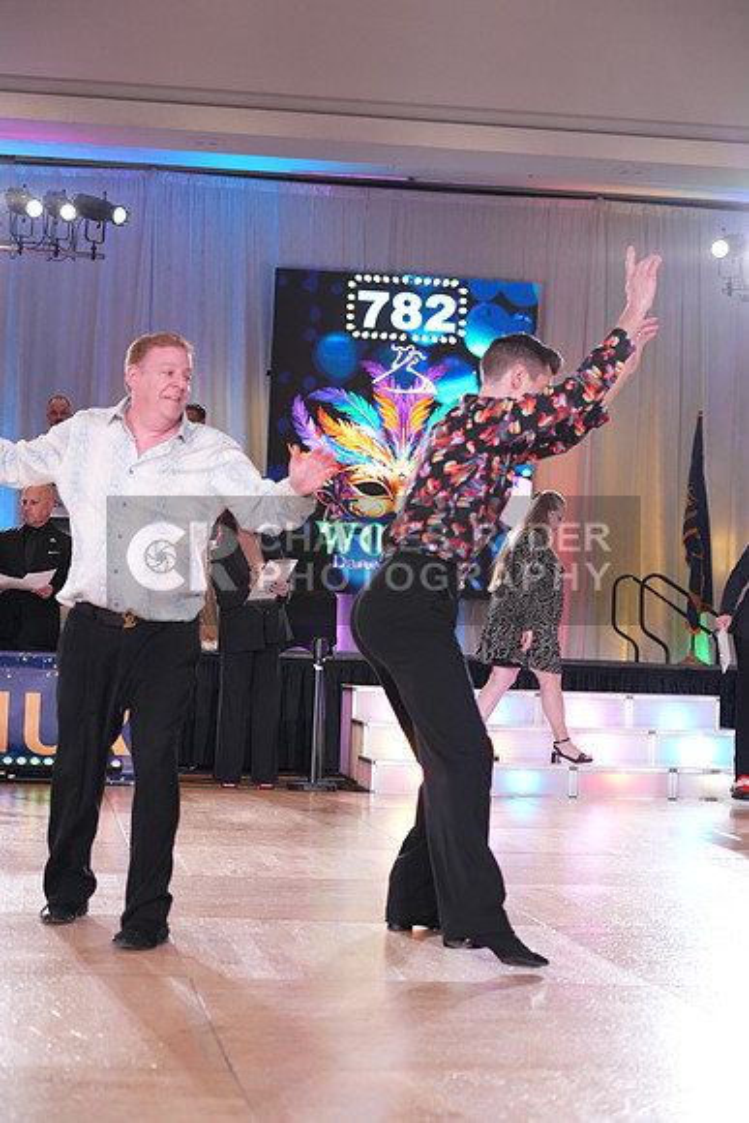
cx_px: 374
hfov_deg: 20.3
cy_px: 562
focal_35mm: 67
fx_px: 2090
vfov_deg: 30.1
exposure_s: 1/320
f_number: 4
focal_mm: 67
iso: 2000
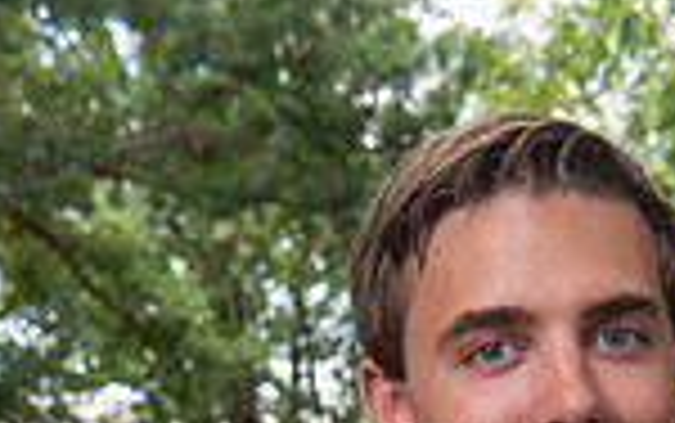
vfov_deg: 8.4
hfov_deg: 14.1
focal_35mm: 147
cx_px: 554
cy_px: 886
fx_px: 2706
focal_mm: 48
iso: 500
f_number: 8
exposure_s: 1/100
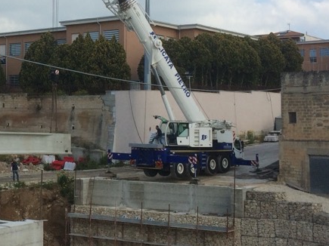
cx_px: 17
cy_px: 69
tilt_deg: +4.4
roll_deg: -0.1
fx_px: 760
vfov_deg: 18.3
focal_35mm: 80
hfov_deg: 23.6
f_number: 2.2
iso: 32
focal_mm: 4.15
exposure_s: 1/2283
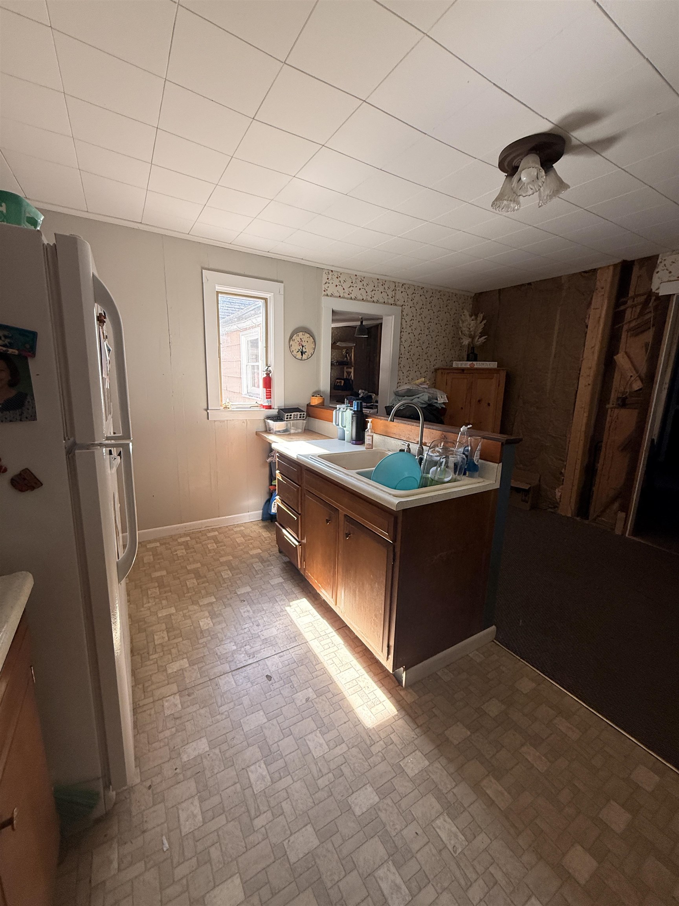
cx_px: 340
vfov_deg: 102.1
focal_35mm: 14
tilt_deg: -10.8
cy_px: 453
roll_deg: -2.2
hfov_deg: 85.7
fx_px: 366
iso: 125
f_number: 2.2
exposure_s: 1/99
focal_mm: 2.22
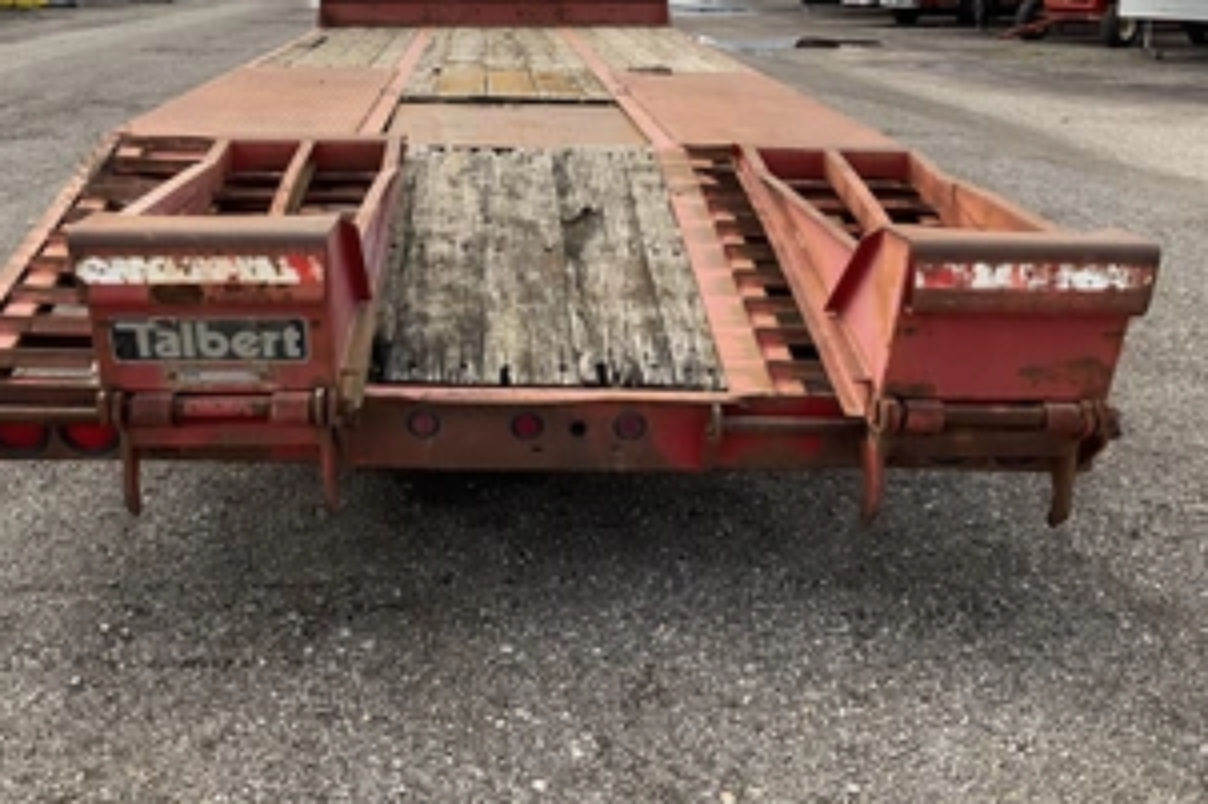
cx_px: 540
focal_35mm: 40
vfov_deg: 33.1
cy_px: 280
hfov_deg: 48.4
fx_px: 1341
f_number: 1.8
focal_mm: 3
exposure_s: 1/855
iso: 25
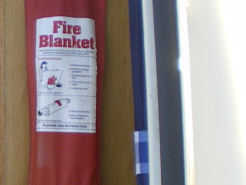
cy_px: 132
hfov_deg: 13.8
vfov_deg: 11.4
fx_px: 924
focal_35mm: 130
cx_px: -166
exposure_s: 1/80
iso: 64
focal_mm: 6.3
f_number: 3.1
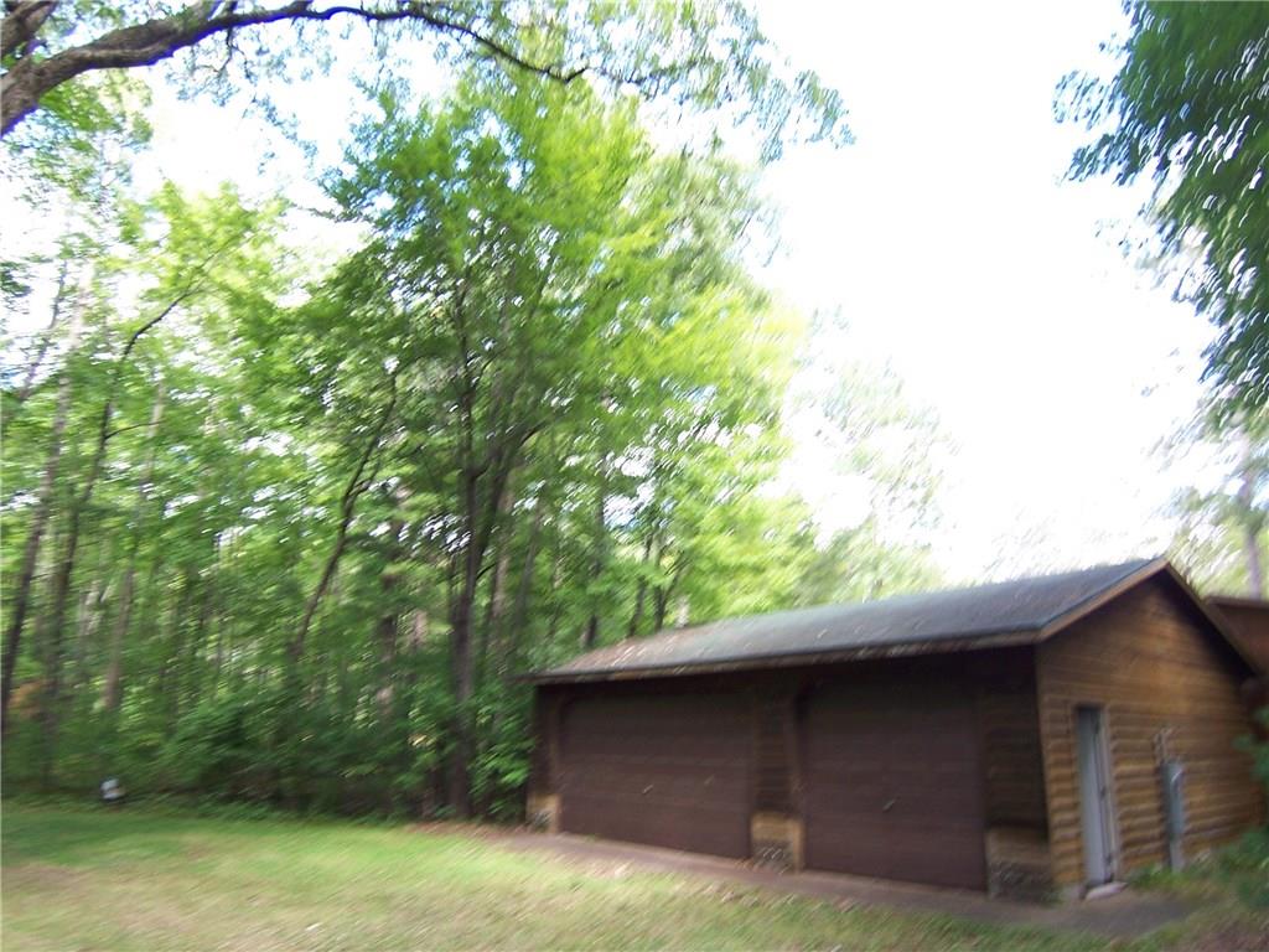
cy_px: 476
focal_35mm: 23
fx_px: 843
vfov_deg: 58.9
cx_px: 634
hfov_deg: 73.9
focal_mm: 3.8
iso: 64
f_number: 2.8
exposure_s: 1/40
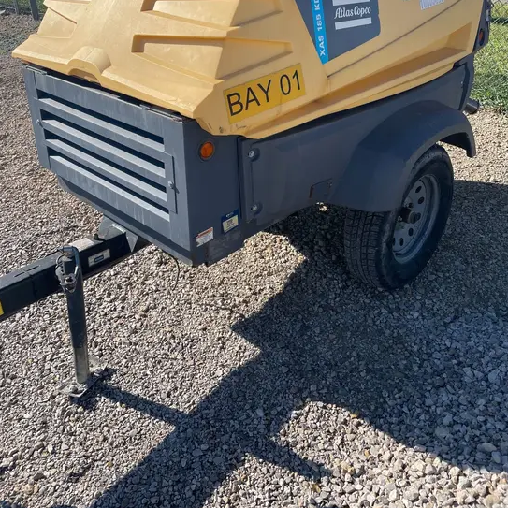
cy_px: 169
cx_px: 255
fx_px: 515
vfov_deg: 51.5
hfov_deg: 52.5
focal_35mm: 31
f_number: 1.6
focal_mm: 4.2
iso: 32
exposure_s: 1/2506
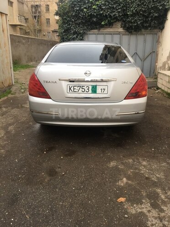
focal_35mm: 29
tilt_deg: -18.5
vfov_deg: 61.7
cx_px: 85
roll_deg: -0.6
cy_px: 114
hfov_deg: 48.2
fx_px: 190
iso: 40
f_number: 2.2
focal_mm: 4.15
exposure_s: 1/100
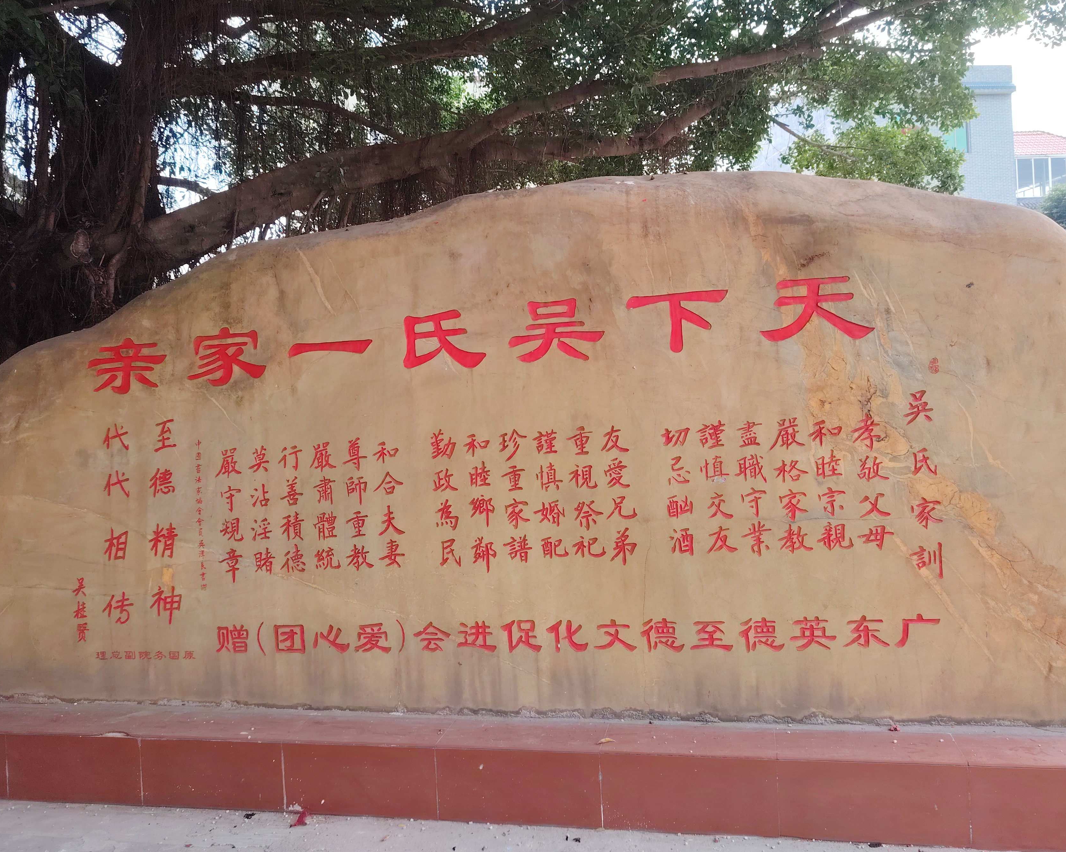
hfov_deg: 62.2
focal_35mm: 28
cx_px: 558
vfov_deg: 51.4
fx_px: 883
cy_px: 379
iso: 100
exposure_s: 1/196
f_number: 1.75
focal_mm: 5.25
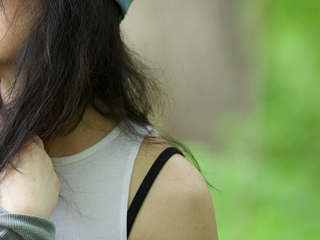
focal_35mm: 429
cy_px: 78
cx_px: 14
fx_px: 3966
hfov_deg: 4.6
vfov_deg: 3.5
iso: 400
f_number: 2.8
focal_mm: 200
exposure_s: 1/100
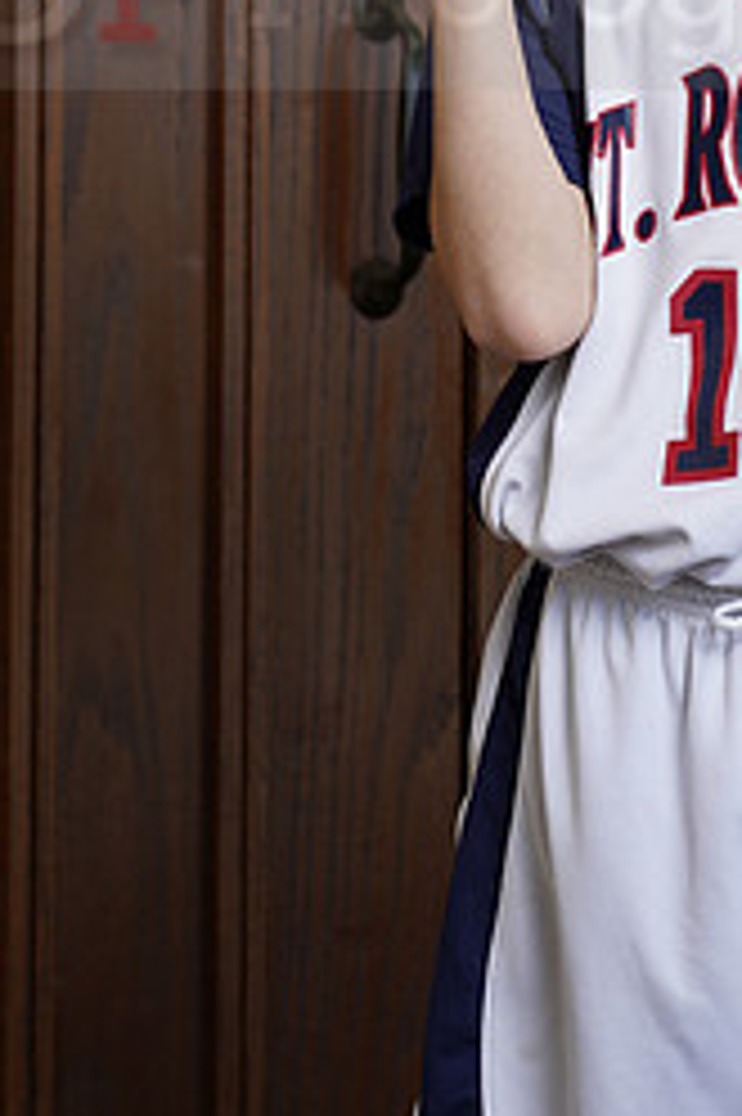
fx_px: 6161
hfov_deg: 6.9
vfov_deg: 10.2
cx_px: 576
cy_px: -54
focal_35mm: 199
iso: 200
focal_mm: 85
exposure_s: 1/250
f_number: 5.6
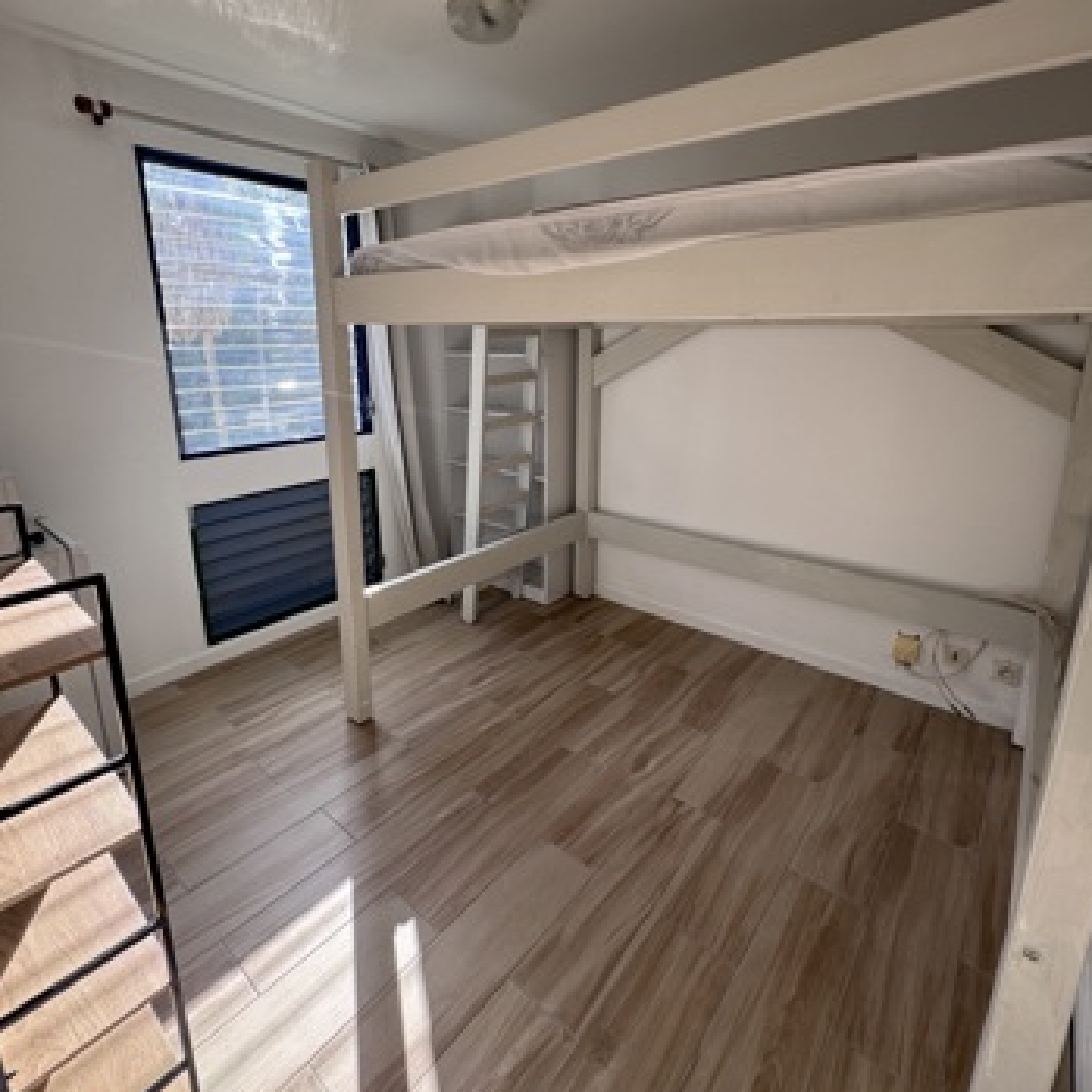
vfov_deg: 83.5
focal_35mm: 17
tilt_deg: -12.9
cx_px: 541
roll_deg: +0.5
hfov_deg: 84.0
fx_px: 607
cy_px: 476
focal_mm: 2.22
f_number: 2.2
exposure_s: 1/159
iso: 40
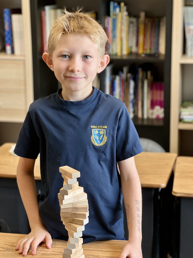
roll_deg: +0.0
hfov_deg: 19.1
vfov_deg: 25.3
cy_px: 129
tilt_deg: -13.2
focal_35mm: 77
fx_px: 572
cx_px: 96
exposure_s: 1/60
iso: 125
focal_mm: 9
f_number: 2.8
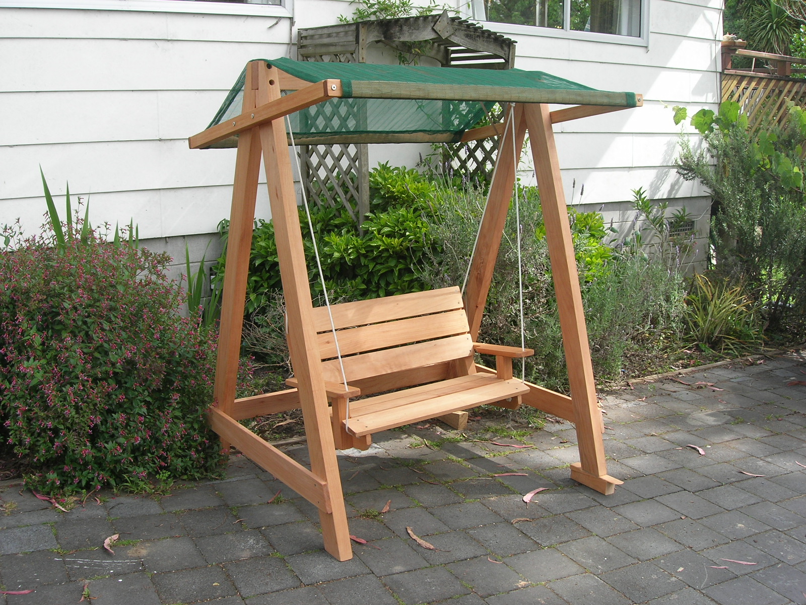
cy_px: 302
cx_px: 403
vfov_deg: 37.7
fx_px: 885
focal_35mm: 38
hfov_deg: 49.0
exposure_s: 1/142
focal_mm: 7.8
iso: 64
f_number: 4.8
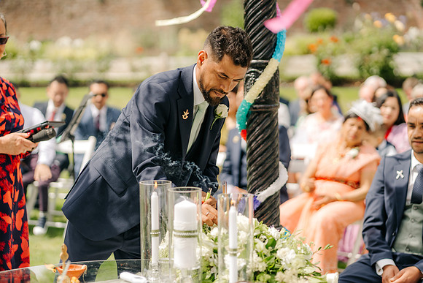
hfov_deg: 23.8
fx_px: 1002
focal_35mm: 85
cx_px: 212
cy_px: 142
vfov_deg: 16.0
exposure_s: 1/2500
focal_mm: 85
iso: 100
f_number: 2.2
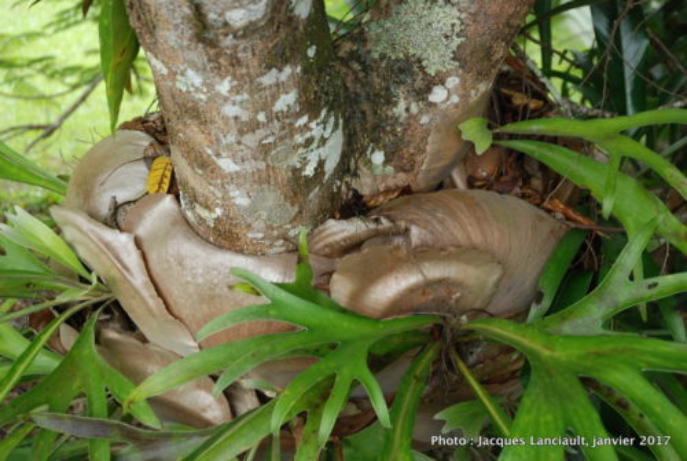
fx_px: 1376
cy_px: 230
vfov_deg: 19.0
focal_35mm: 72
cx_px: 344
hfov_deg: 28.0
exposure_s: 1/60
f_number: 4.5
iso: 640
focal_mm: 48
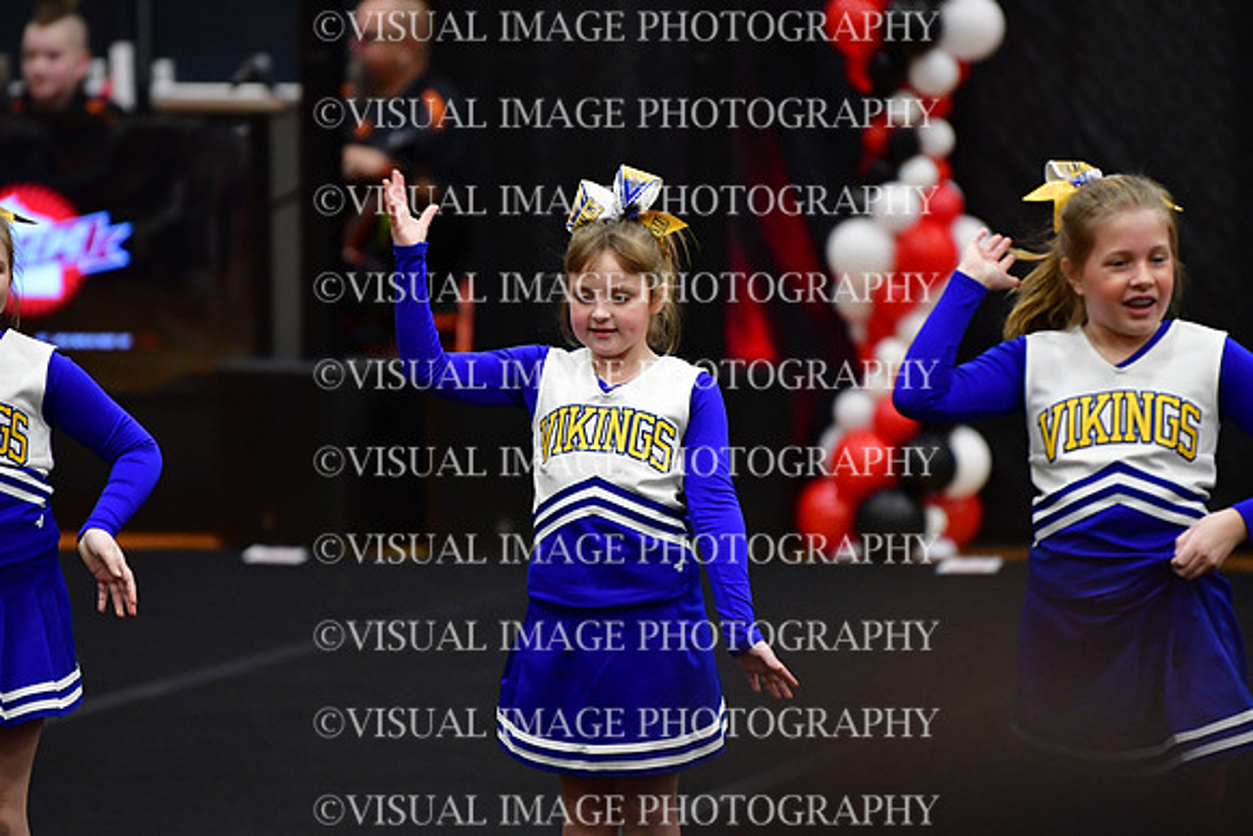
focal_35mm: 300
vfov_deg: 4.6
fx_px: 10444
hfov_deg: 6.9
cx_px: 626
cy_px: 418
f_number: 2.8
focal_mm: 200
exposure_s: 1/800
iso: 4000
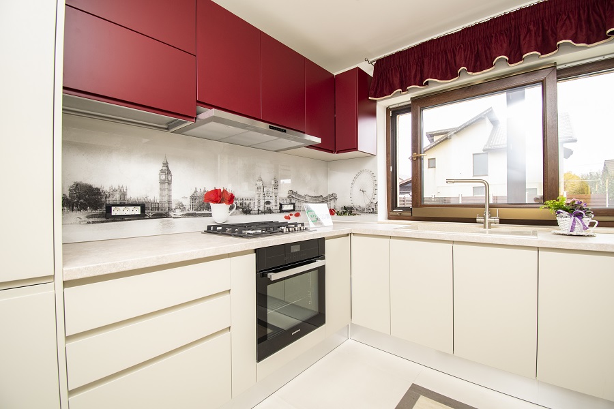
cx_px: 307
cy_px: 204
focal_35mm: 15
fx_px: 256
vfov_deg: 77.3
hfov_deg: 100.4
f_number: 6.3
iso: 320
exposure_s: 1/20
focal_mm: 10
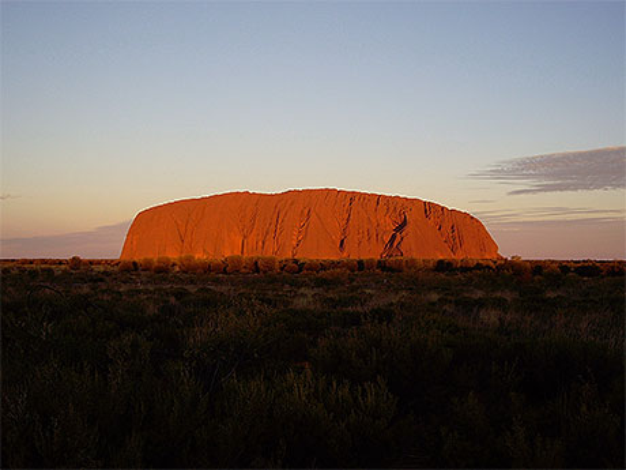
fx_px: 850
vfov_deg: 30.9
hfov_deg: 40.4
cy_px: 235
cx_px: 313
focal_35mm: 47
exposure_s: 1/80
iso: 64
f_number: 4.8
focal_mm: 7.6
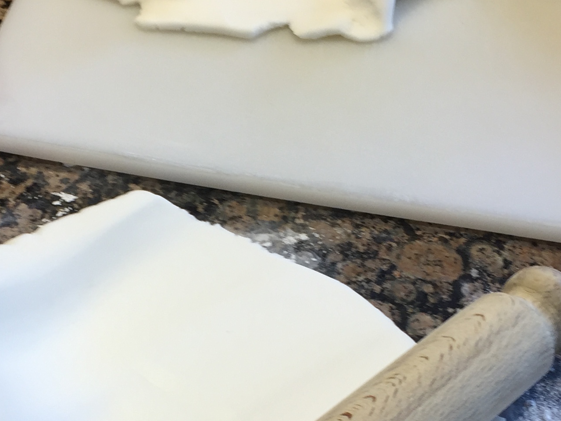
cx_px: 185
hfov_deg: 26.2
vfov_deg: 19.7
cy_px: 334
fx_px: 1199
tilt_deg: -51.2
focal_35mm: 74
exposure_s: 1/50
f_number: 2.2
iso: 40
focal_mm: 4.15
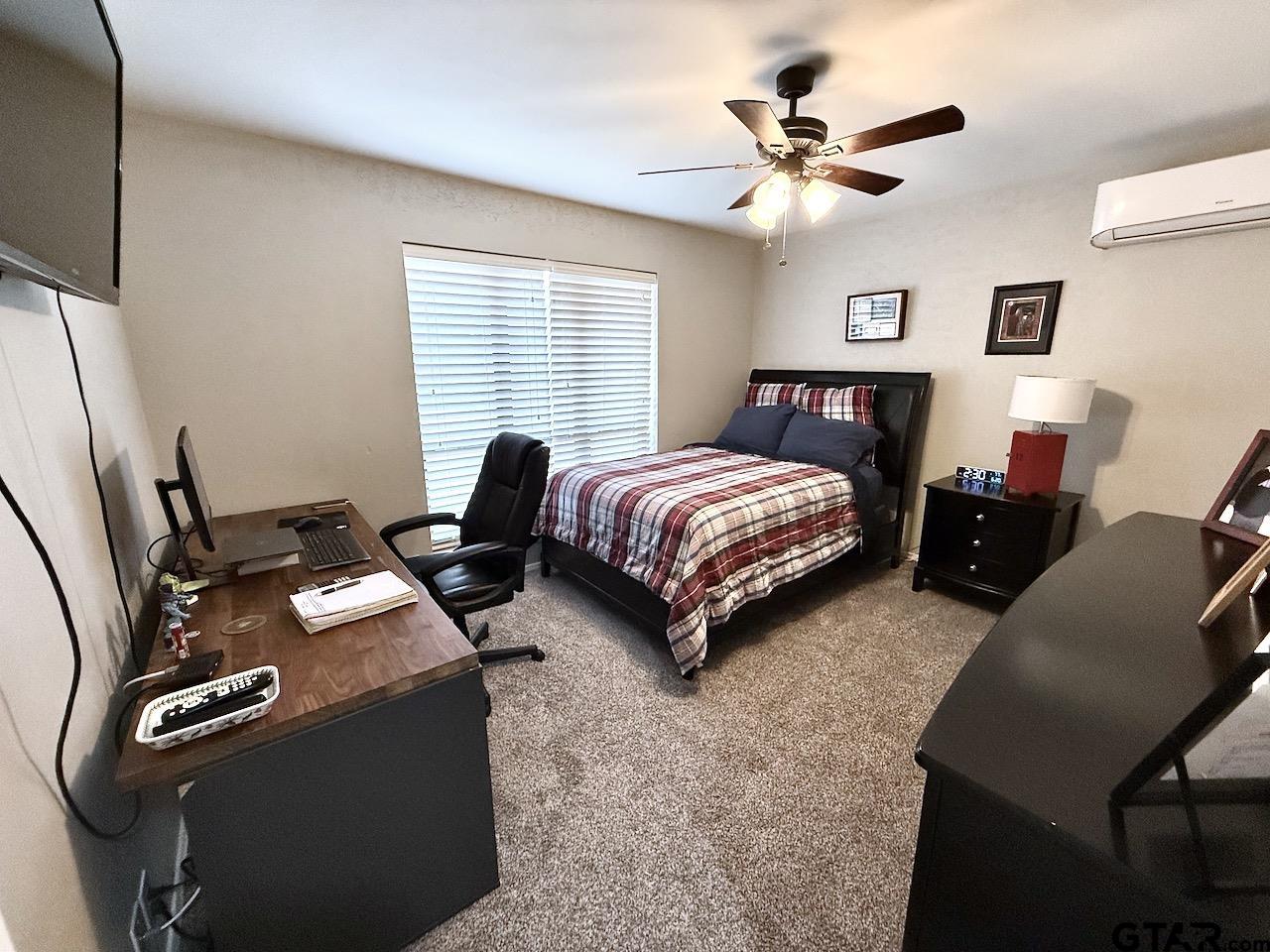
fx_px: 514
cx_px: 635
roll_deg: +0.6
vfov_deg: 85.7
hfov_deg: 102.1
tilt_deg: -12.6
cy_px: 476
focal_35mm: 14
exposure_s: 1/120
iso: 400
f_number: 2.2
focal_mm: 2.22
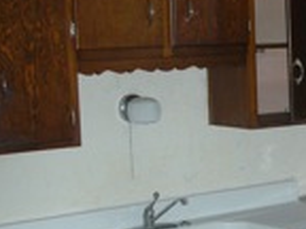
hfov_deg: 19.4
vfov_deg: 15.2
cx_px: 336
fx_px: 857
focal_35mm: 97
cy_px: 117
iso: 145
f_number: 2.8
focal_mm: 5.8
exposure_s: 1/60
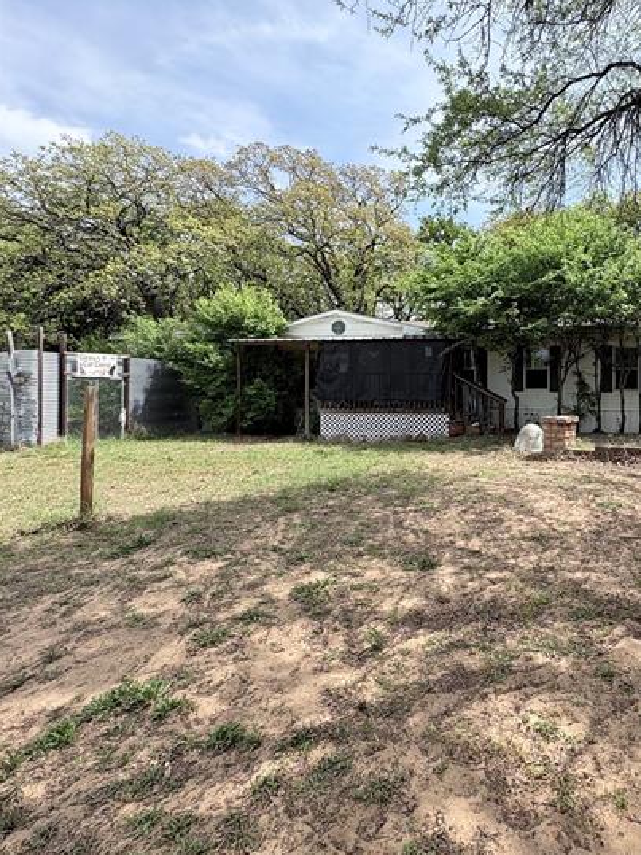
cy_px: 375
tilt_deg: +1.4
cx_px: 455
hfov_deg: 63.3
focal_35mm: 20
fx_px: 494
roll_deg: -0.2
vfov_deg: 81.4
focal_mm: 2.22
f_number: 2.2
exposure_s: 1/879
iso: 40
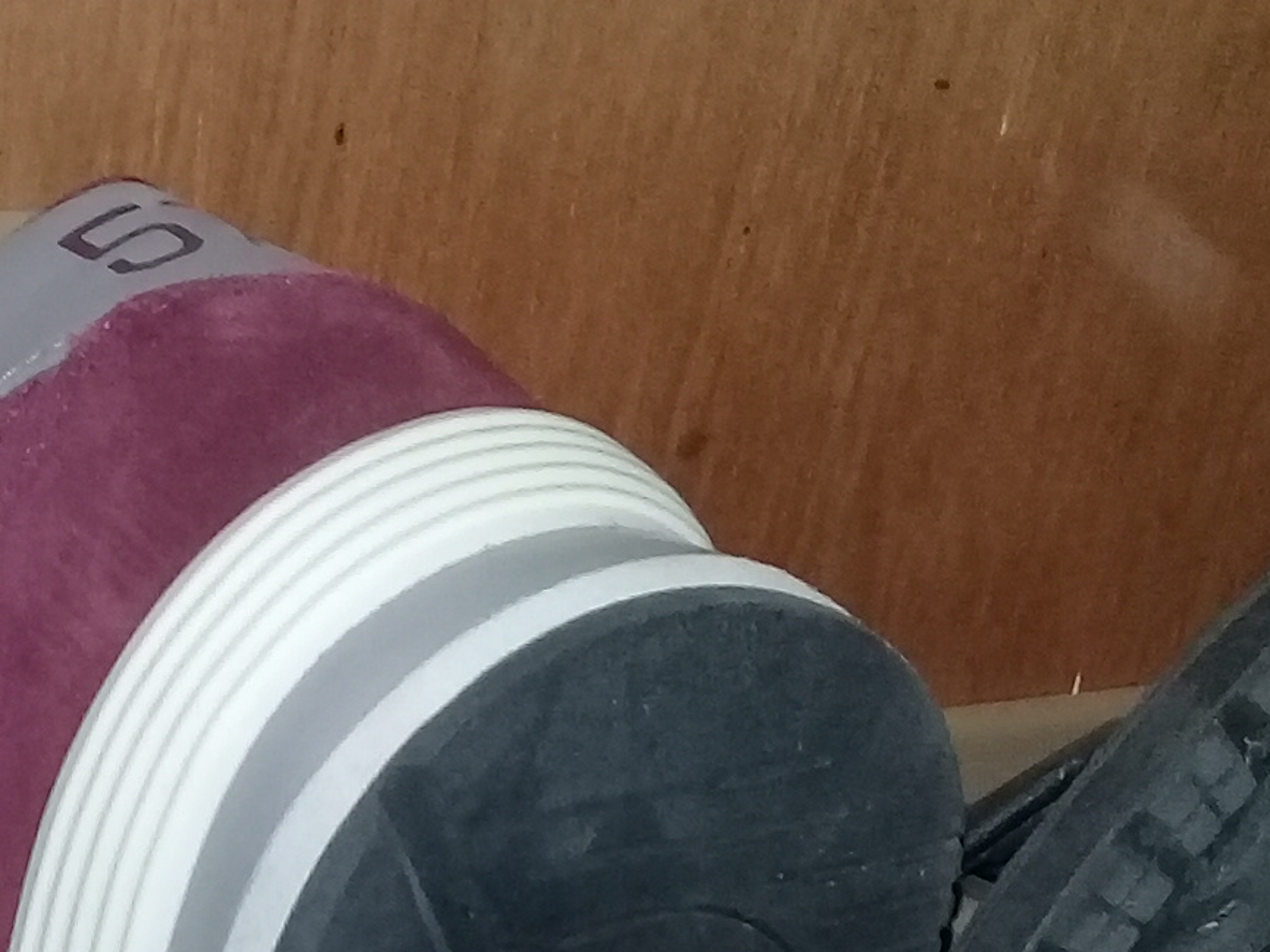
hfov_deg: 16.3
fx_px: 4293
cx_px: -181
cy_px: 1526
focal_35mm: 117
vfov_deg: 12.0
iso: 125
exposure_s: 1/33
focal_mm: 3.3
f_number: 2.2
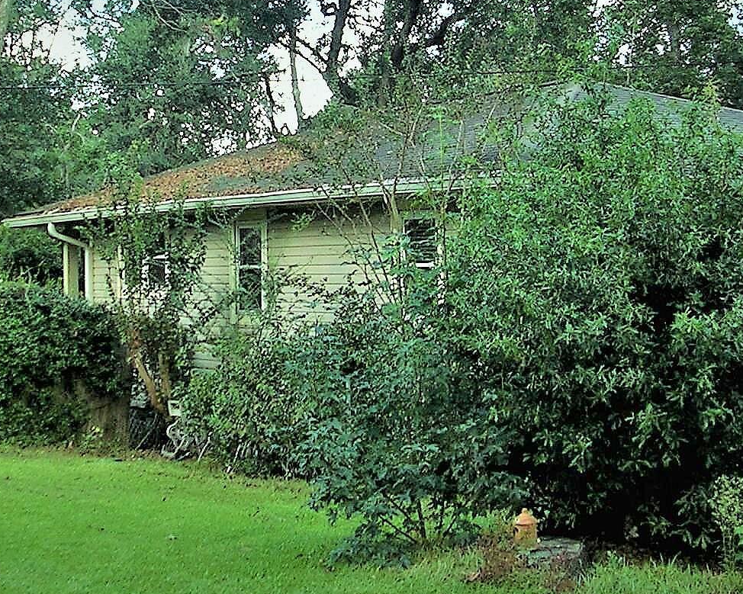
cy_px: 159
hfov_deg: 24.3
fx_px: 1715
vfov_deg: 19.5
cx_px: 257
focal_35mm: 78
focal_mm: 5.8
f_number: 2.8
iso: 50
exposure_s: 1/114
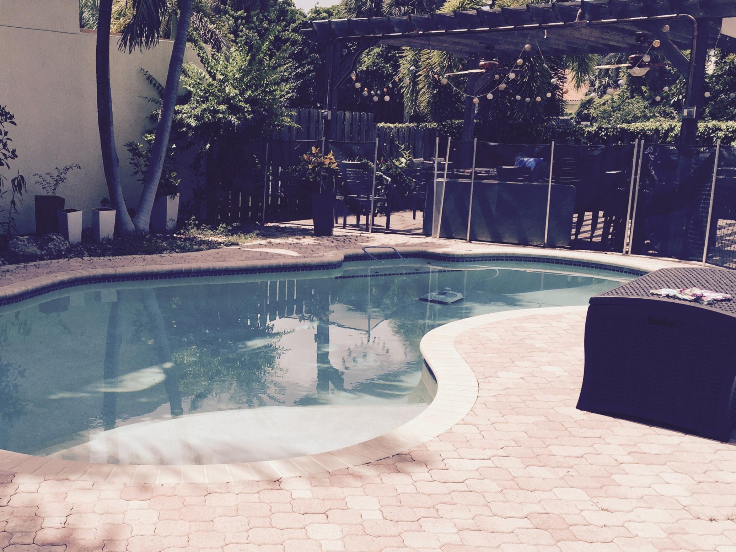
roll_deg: -0.6
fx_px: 893
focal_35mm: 42
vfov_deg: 34.3
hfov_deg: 43.7
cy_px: 314
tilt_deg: -12.6
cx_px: 212
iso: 32
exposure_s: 1/2639
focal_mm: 4.15
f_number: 2.2
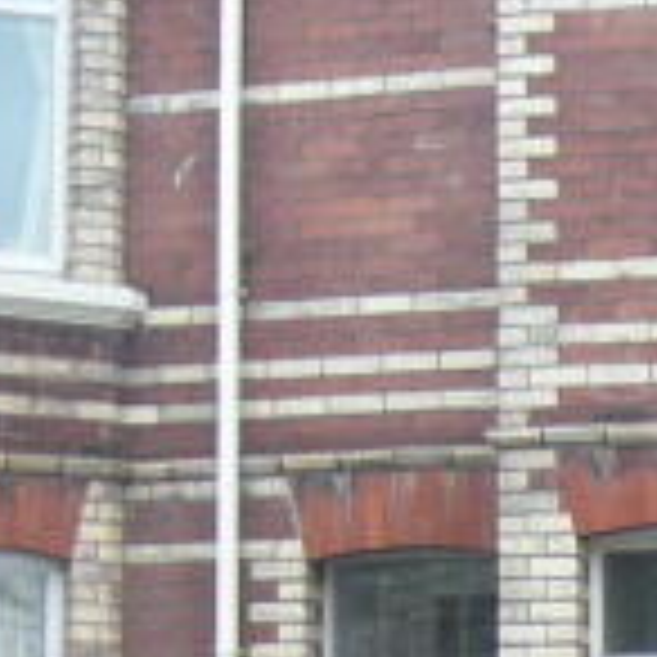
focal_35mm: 169
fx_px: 3629
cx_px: 317
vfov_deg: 10.3
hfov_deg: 10.3
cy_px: 461
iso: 100
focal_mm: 5.2
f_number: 2.9
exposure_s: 1/160
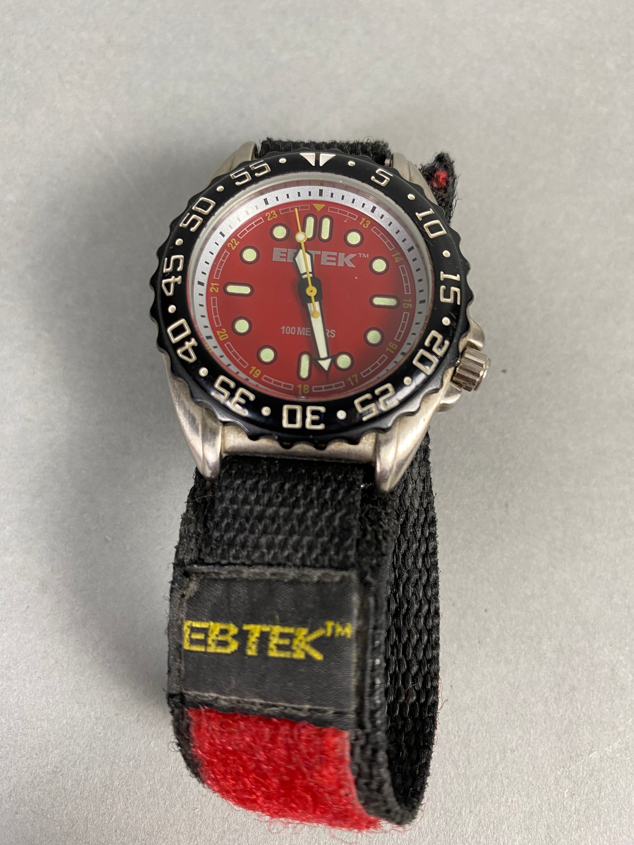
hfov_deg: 54.9
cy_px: 422
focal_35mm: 25
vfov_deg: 69.4
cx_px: 317
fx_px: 611
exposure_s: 1/60
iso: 100
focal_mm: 4.25
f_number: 1.8
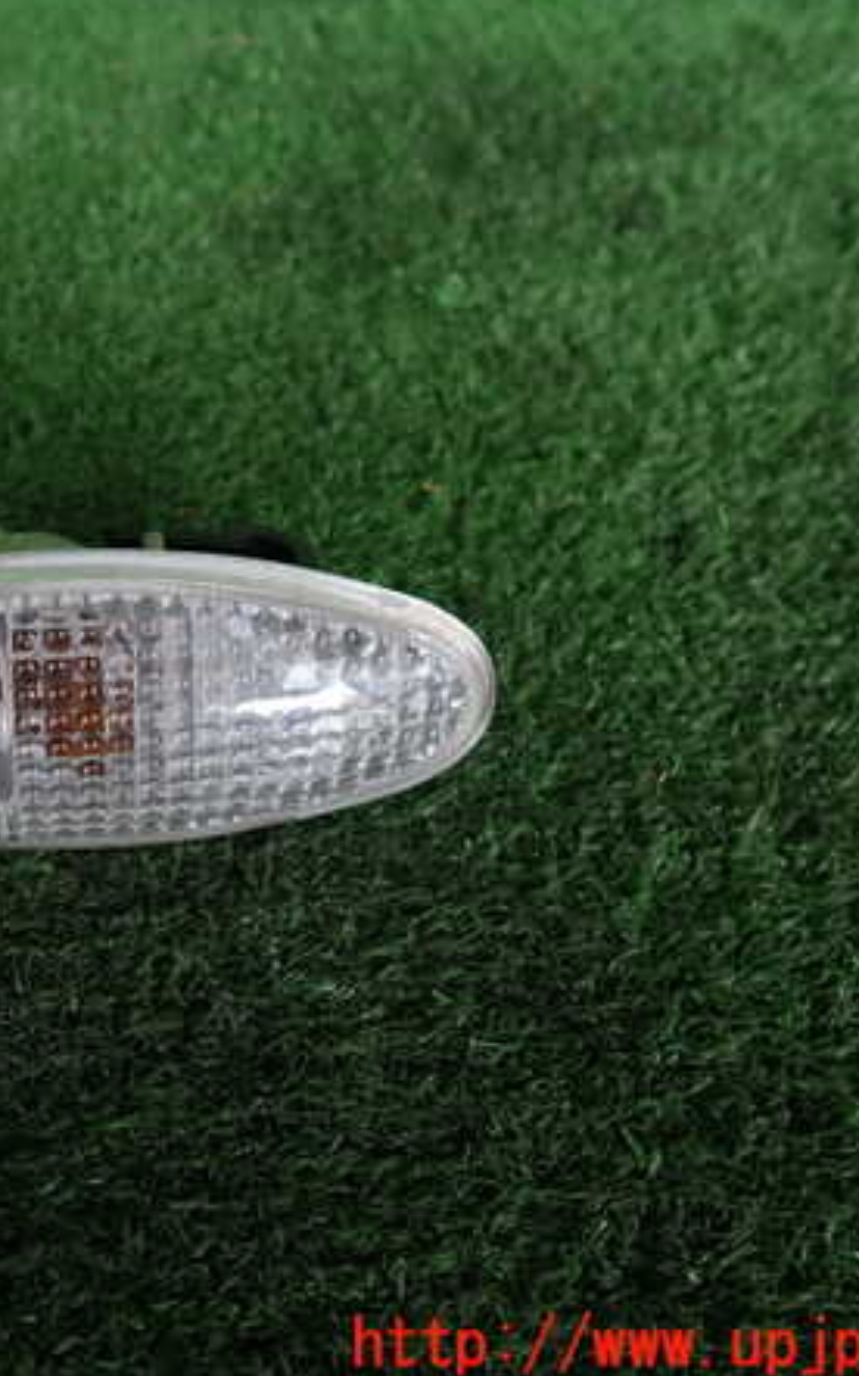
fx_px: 1349
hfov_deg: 33.8
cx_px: 121
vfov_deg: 54.0
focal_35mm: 36
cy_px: 685
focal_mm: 4.5
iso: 200
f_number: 2
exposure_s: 1/50
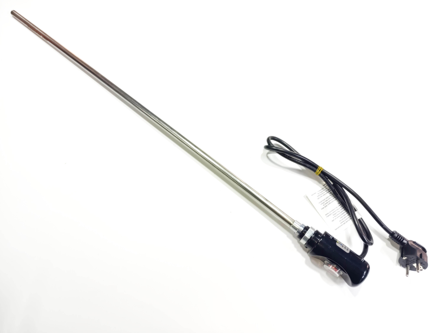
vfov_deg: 59.0
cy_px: 166
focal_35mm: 23
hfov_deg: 73.8
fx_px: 294
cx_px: 221
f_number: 1.6
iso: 640
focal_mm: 6.14
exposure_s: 1/100
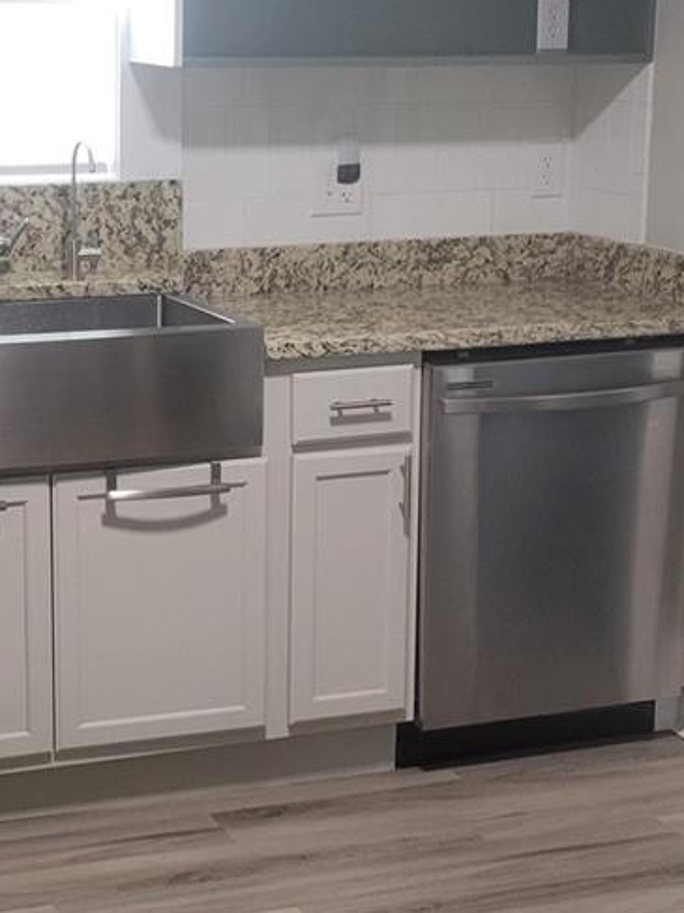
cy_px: 442
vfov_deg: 23.8
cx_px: 103
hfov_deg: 17.8
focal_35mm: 82
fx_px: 2161
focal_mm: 5.4
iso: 200
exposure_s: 1/40
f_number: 1.8
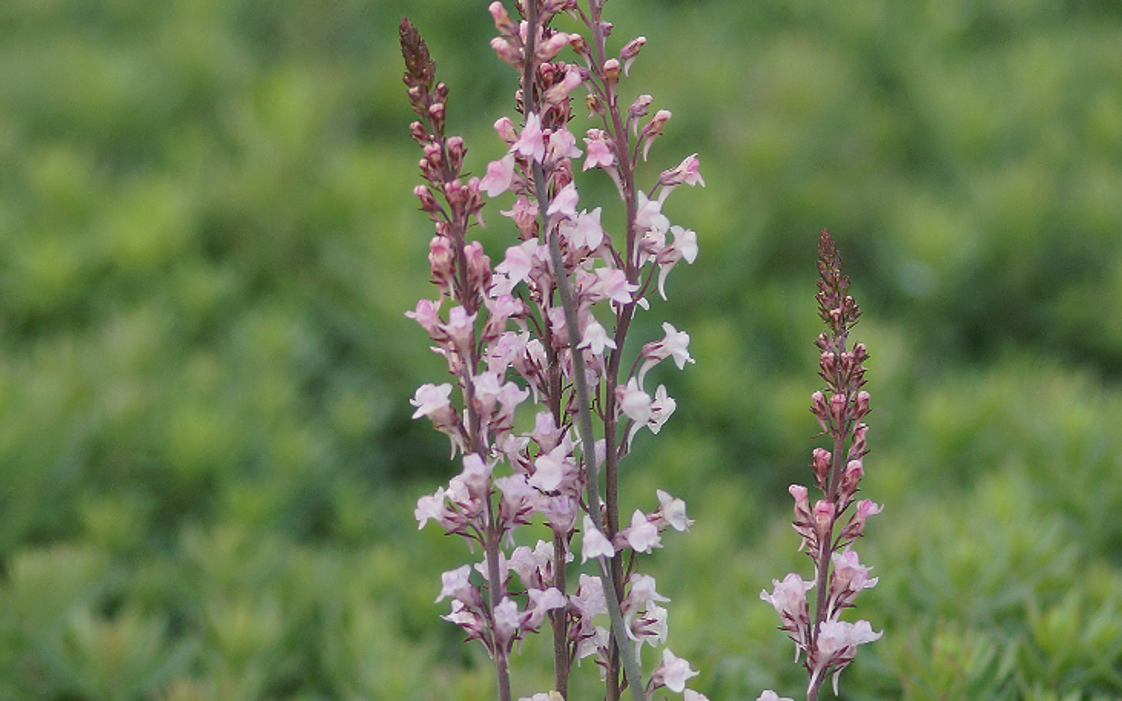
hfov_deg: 8.4
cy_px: 262
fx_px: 7676
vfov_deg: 5.2
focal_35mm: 251
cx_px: 566
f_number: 2.8
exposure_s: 1/200
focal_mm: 100
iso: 100
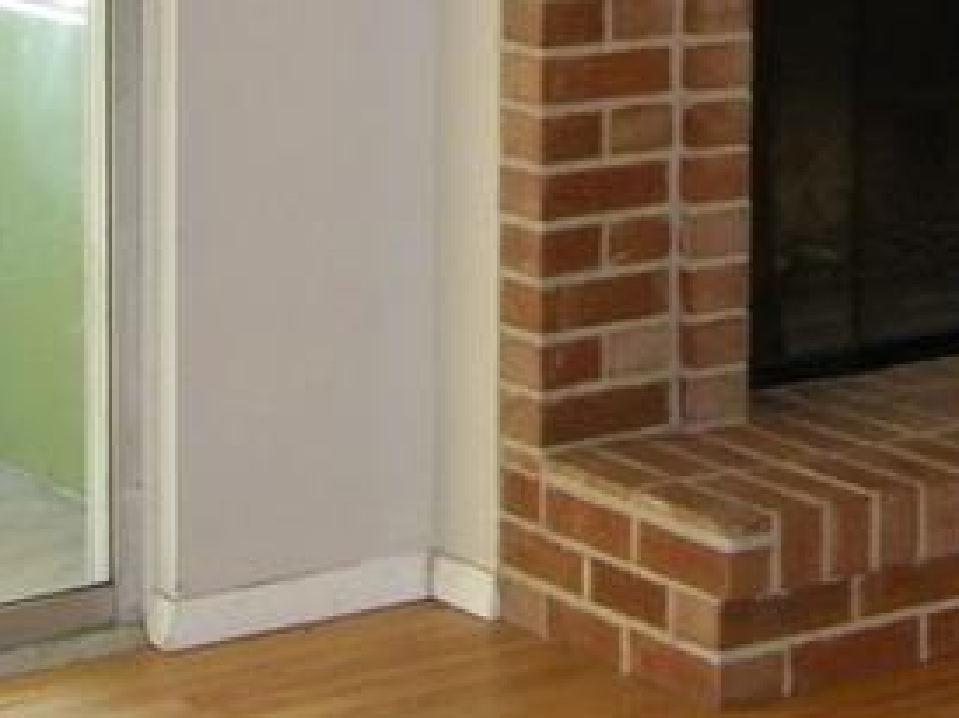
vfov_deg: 11.1
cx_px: 1396
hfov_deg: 14.2
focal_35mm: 131
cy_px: -172
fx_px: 3626
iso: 200
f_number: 3.7
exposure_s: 1/30
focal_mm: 6.3
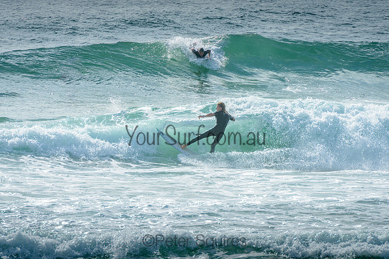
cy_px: 121
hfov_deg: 4.2
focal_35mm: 490
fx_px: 5300
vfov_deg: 2.8
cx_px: 191
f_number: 10
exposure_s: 1/1600
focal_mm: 400
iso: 200
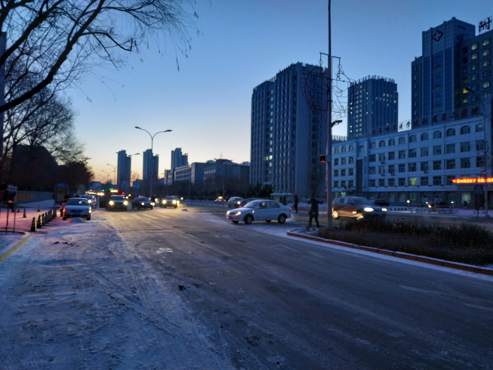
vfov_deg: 56.8
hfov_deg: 71.6
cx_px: 246
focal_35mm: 24
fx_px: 342
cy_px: 185
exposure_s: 1/25
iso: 200
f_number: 1.9
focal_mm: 3.94
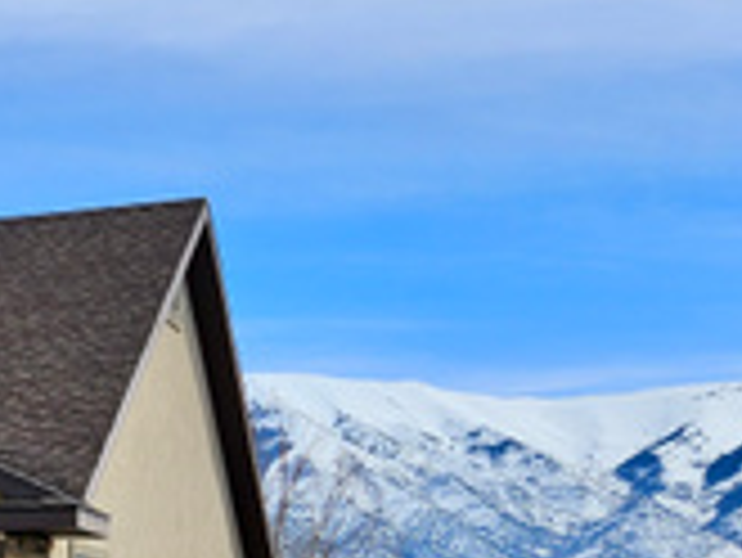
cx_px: -517
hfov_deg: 18.2
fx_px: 1909
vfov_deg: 16.4
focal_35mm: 89
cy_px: 526
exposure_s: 1/3829
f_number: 1.8
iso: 25
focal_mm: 5.4
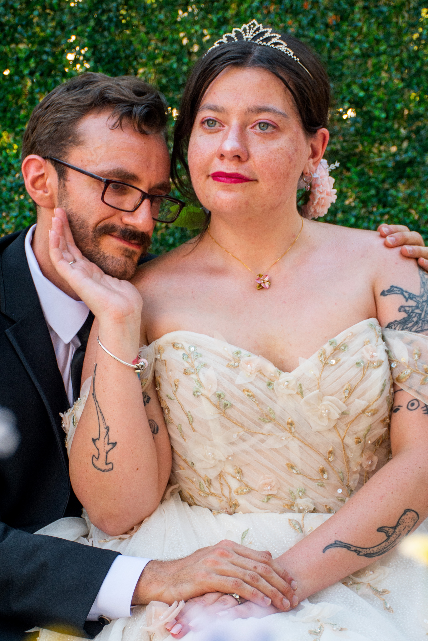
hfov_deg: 13.8
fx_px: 1766
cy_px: 378
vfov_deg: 20.6
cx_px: 192
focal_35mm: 99
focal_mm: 48
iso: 200
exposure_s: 1/80
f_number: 5.6
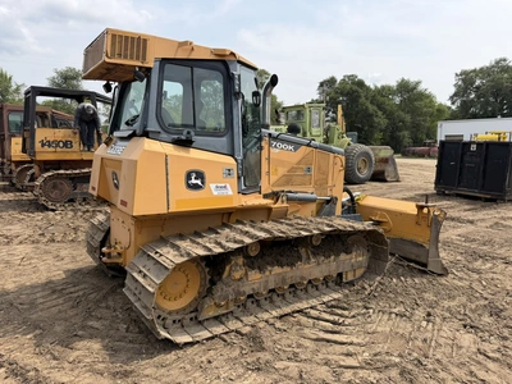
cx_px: 256
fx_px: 355
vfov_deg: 56.8
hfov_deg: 71.6
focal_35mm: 24
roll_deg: -0.1
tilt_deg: -4.4
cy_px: 192
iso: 80
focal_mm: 6.76
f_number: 1.78
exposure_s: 1/3759
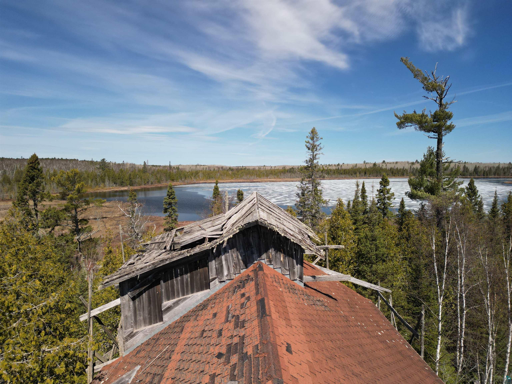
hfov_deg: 71.6
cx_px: 256
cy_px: 192
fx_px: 355
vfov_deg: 56.8
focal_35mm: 24
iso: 110
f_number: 1.7
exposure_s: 1/250
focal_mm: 6.72
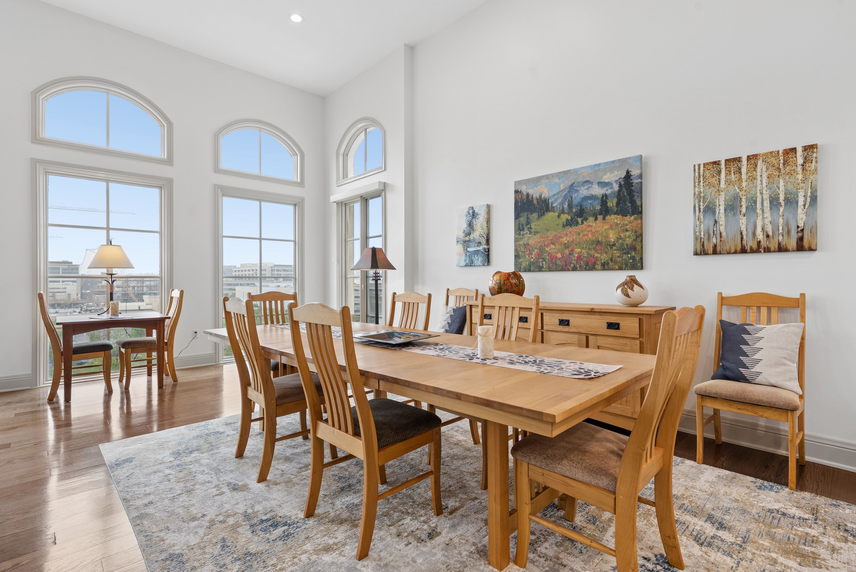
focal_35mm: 17
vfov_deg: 70.5
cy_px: 286
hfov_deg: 93.2
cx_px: 428
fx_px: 404
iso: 640
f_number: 9
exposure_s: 1/100
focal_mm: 17
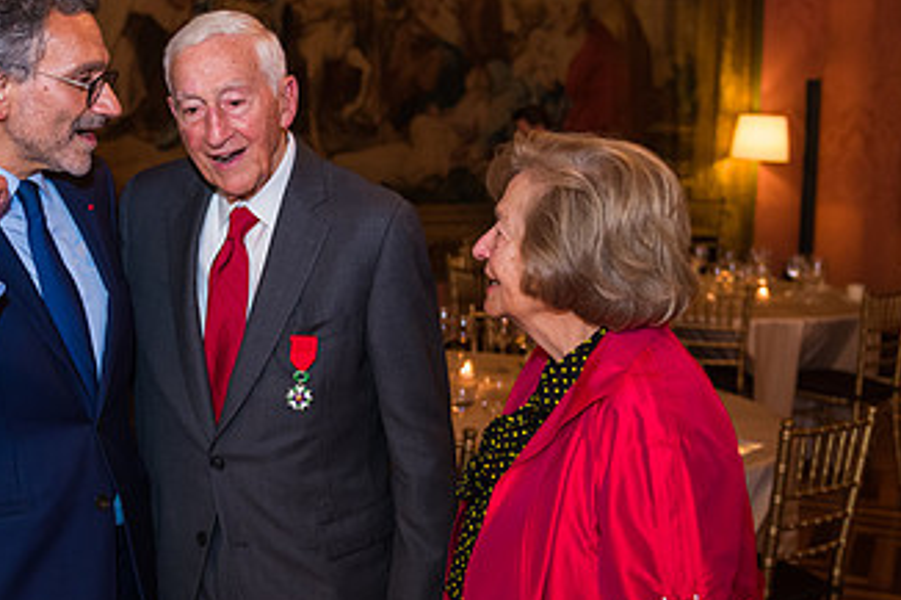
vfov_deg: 23.7
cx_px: 232
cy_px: 245
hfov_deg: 34.4
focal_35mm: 57
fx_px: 1426
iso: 1250
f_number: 3.2
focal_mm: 32
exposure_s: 1/80
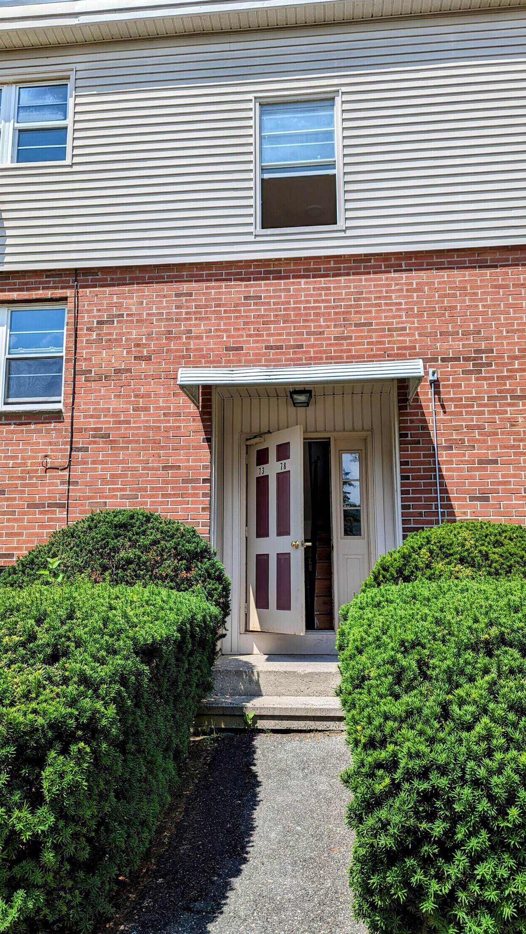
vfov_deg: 69.8
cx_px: 278
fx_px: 669
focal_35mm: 27
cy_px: 457
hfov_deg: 42.9
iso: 39
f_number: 1.85
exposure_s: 1/2513
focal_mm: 6.81
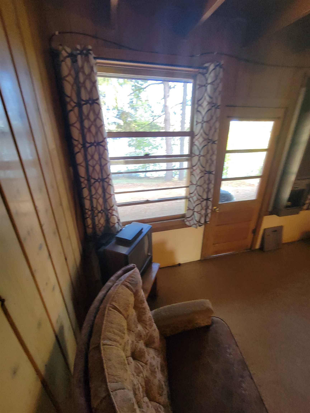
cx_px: 155
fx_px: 155
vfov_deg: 106.2
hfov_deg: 89.9
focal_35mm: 13
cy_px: 206
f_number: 2.2
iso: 250
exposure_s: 1/60
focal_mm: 2.2
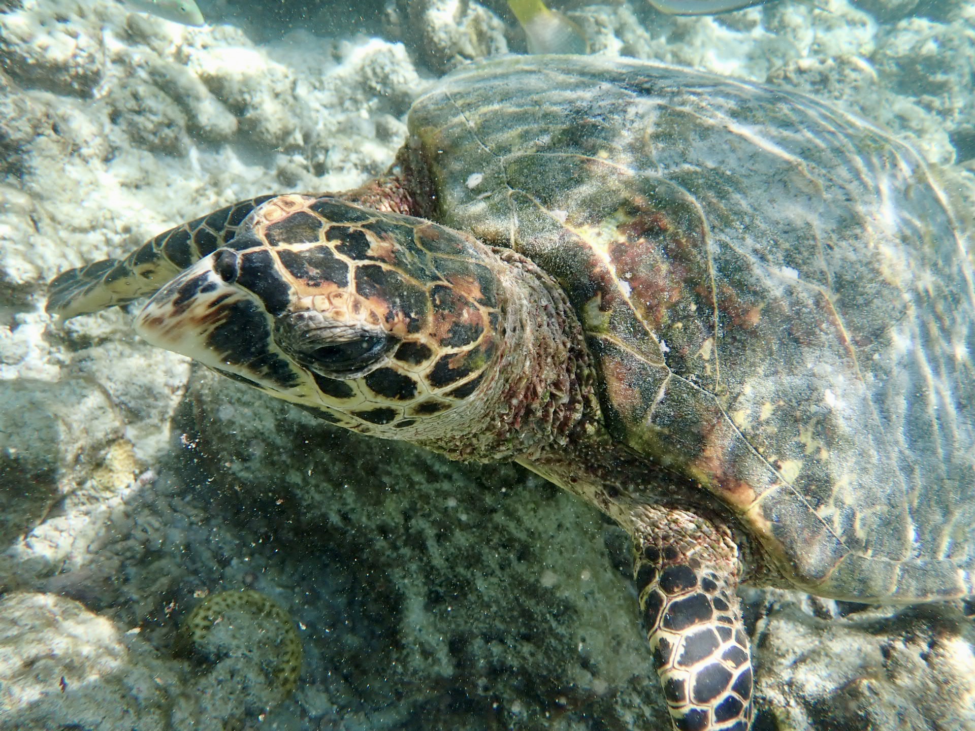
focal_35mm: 30
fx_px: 845
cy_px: 366
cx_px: 488
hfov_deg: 60.0
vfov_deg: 46.8
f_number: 3.2
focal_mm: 5.4
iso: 100
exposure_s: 1/500
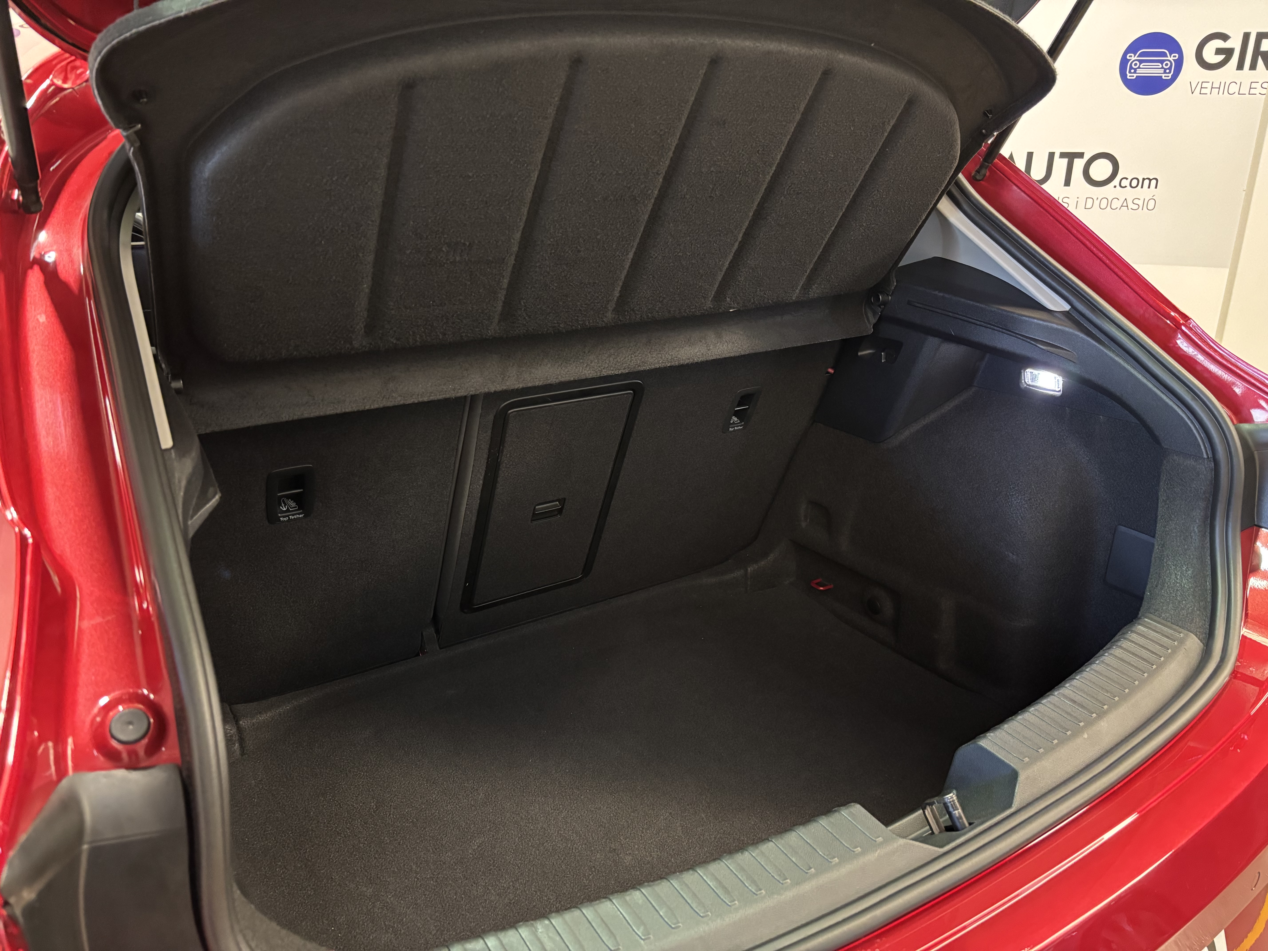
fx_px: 952
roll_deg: -0.7
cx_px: 634
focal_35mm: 26
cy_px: 476
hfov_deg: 67.3
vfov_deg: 53.1
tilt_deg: -20.4
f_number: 1.6
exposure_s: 1/25
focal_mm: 5.96
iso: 800
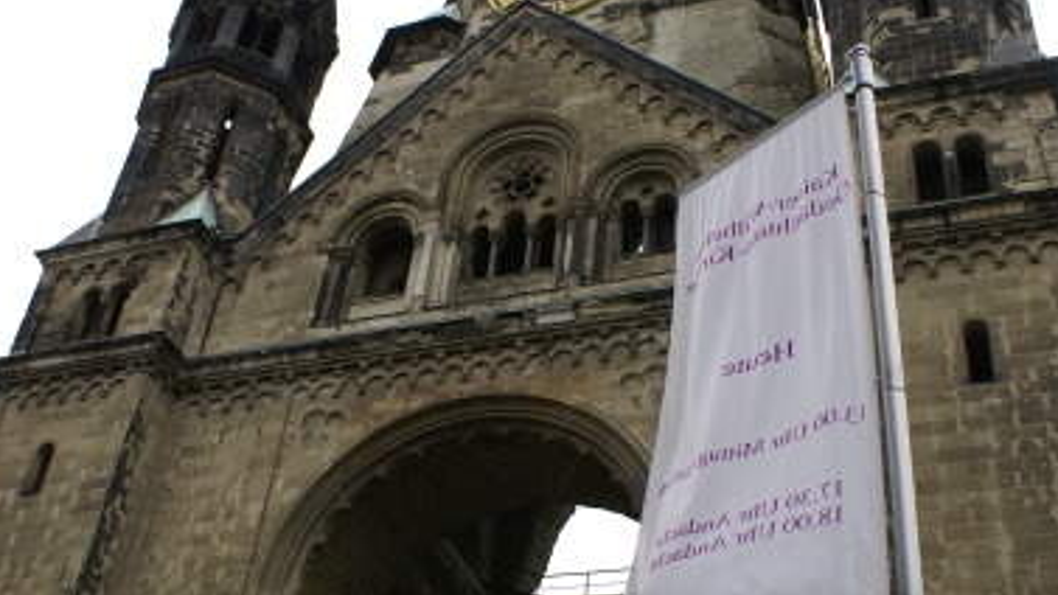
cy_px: 397
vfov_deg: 26.4
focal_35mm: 45
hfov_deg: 45.5
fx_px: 1262
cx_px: 519
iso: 100
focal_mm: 18
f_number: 8
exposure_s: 1/160
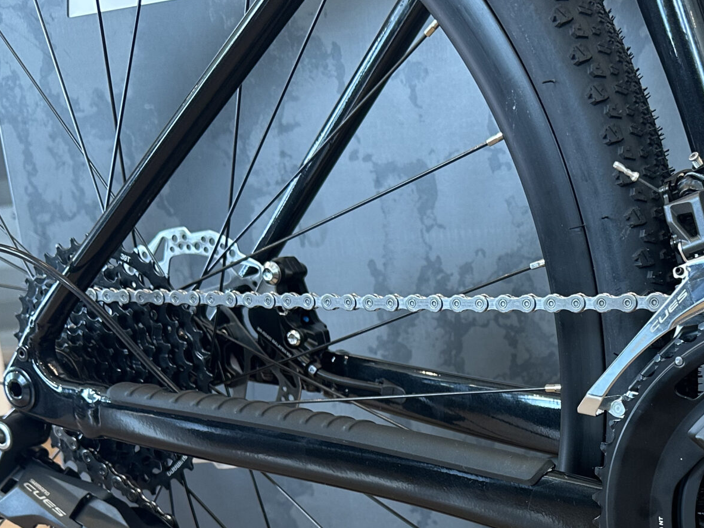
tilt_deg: -14.7
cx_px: 559
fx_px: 1057
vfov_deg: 26.6
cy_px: 523
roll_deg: +4.8
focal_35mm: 52
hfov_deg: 35.7
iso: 160
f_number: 1.78
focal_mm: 6.86
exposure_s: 1/100
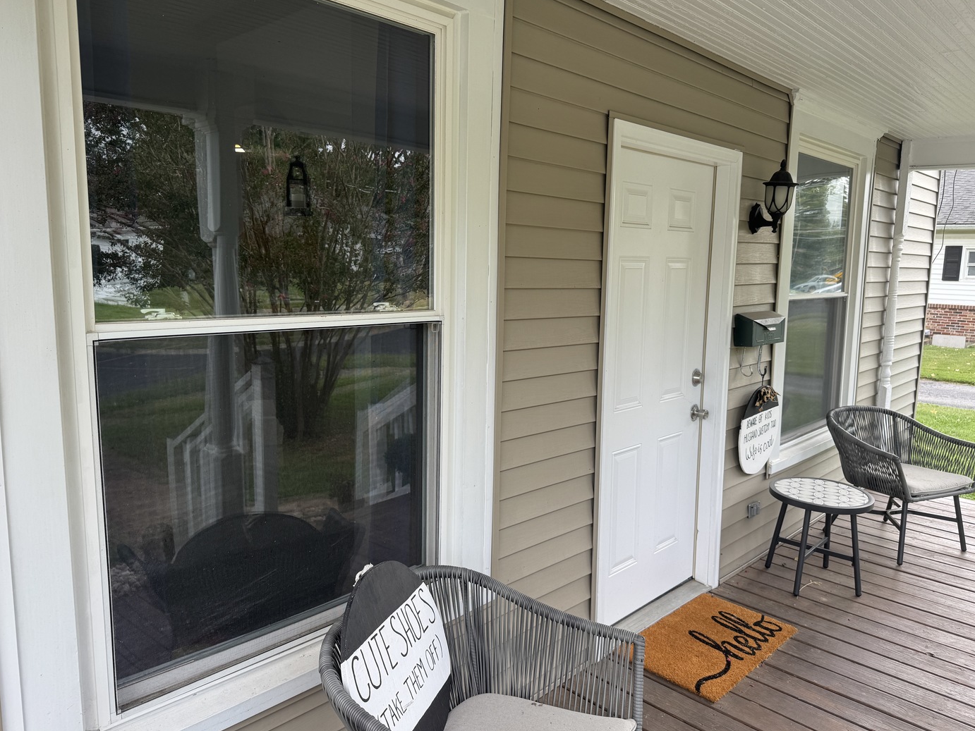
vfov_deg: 54.9
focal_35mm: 25
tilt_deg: -9.8
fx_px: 704
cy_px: 365
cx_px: 497
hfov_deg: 69.4
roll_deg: -1.6
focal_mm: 6.76
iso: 80
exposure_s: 1/464
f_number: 1.78
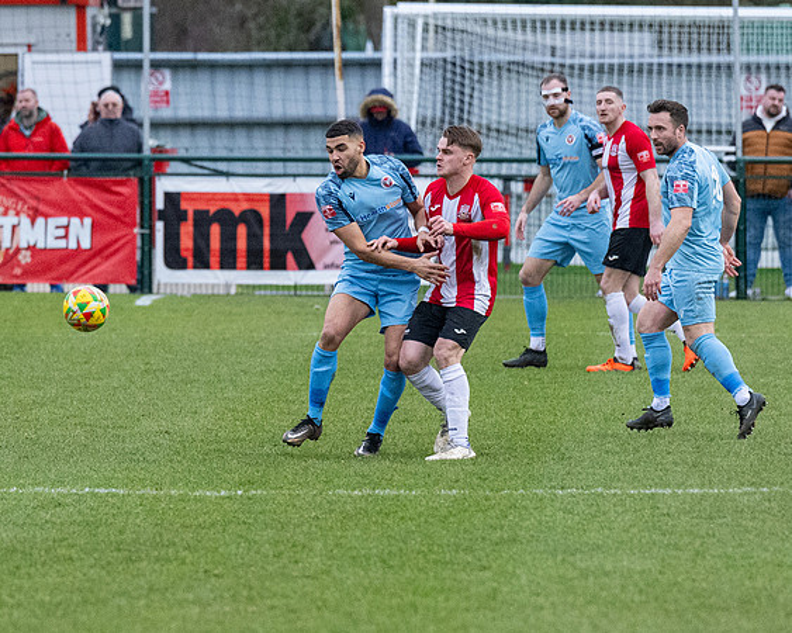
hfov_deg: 3.7
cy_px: 318
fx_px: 12374
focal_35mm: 528
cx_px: 173
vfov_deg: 2.9
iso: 3200
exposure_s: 1/1600
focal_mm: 200
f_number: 4
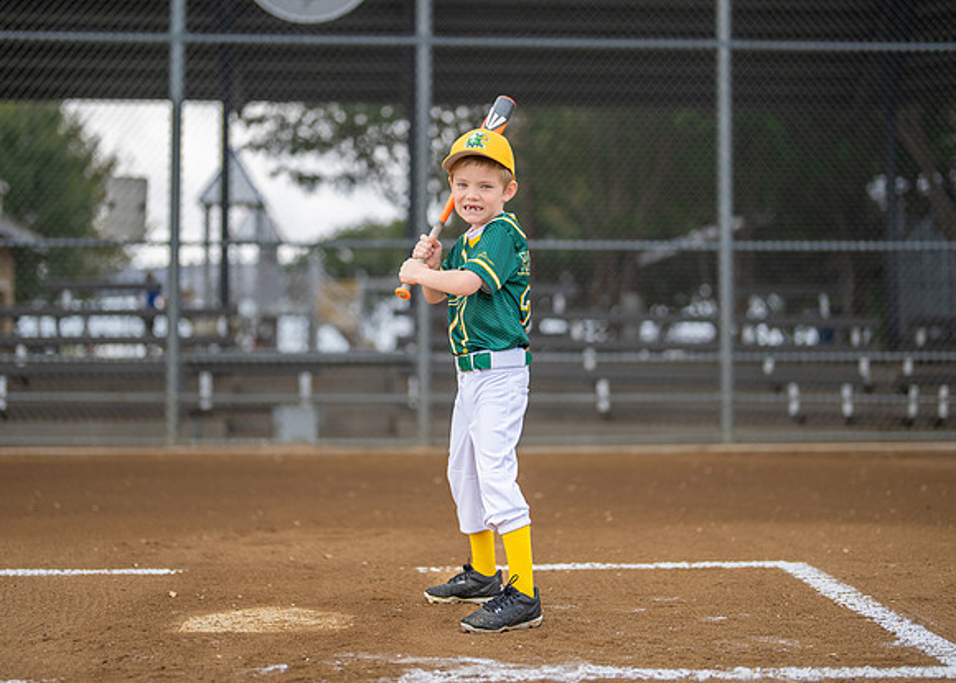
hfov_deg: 31.6
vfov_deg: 22.8
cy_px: 294
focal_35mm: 62
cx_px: 451
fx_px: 1688
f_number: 1.2
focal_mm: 50
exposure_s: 1/3200
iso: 200
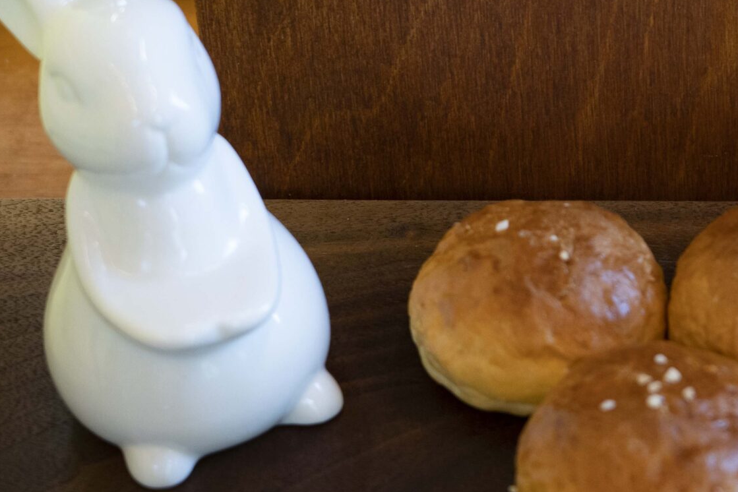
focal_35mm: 135
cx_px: 785
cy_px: 132
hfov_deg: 14.9
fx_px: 2767
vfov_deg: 10.1
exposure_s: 1/160
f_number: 5.6
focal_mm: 59
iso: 2000
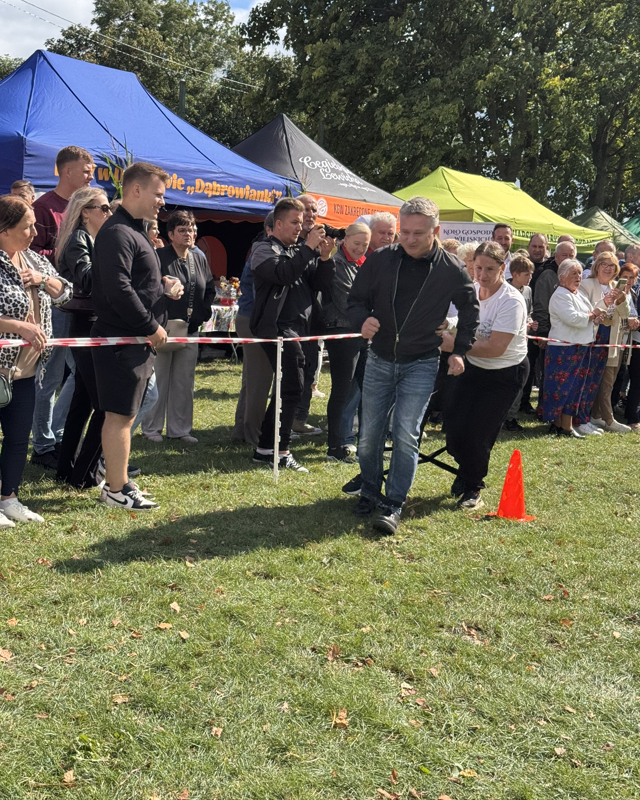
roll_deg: -4.4
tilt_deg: -5.8
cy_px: 388
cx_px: 317
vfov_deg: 36.7
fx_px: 1207
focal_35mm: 51
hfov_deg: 29.7
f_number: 1.78
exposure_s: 1/2513
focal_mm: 6.76
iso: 64
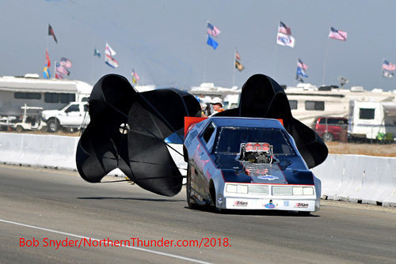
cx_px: 198
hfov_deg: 6.9
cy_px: 132
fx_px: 3302
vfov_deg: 4.6
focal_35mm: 300
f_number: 5.6
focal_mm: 200
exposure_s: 1/1250
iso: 160
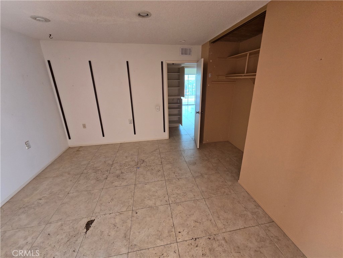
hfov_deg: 106.2
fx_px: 129
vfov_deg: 89.9
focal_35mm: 13
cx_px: 172
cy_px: 129
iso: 500
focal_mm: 2.2
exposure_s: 1/60
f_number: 2.2
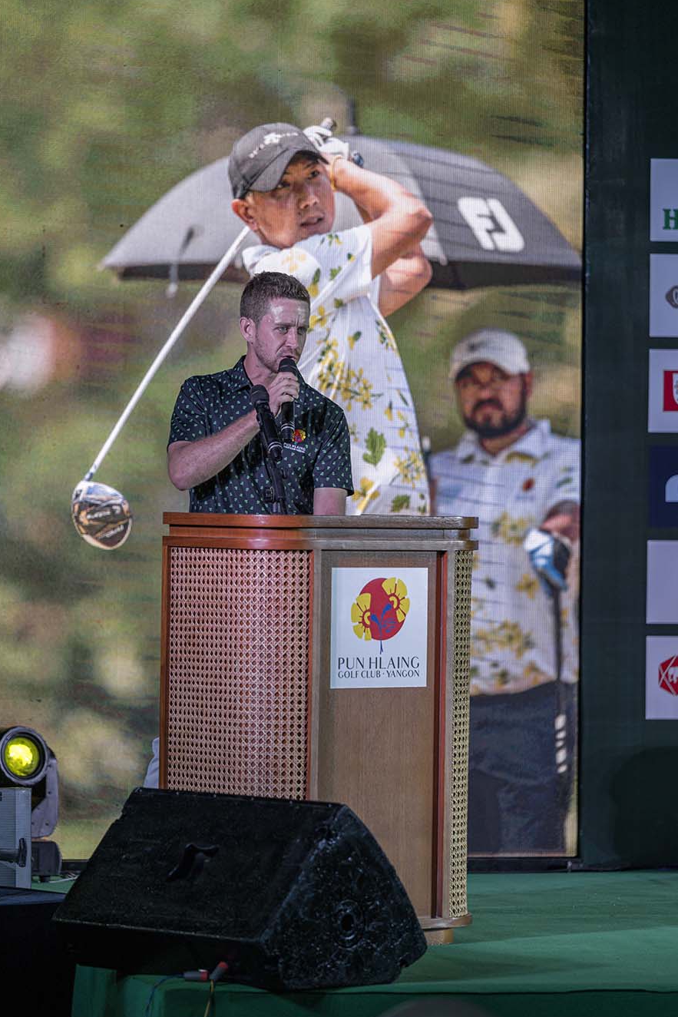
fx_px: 4914
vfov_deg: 11.8
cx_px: 314
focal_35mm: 174
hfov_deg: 7.9
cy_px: 488
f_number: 2.8
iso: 320
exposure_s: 1/160
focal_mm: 160
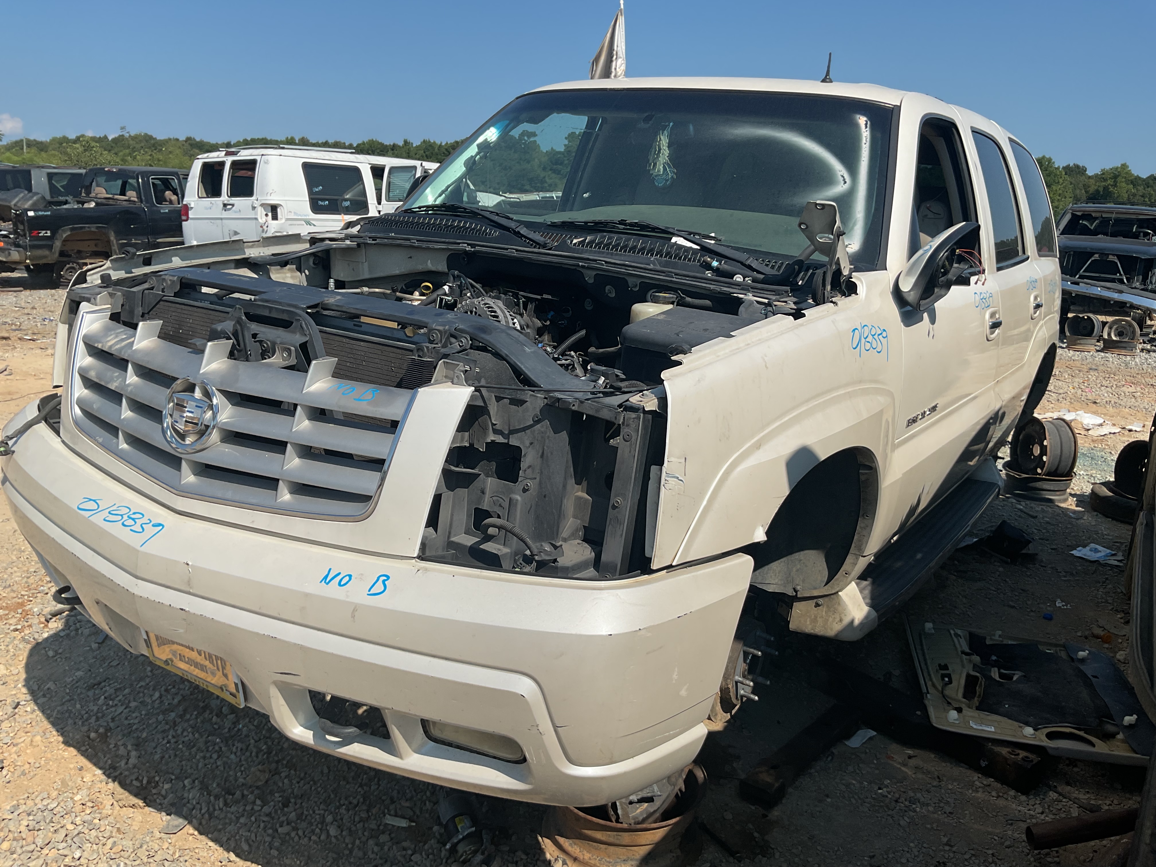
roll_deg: -2.9
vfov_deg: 48.2
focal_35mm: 29
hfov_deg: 61.7
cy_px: 434
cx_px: 578
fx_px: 968
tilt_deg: -12.5
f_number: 1.8
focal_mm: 3
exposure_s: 1/2959
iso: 16
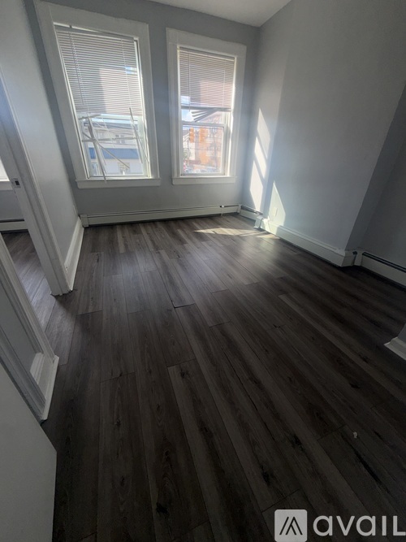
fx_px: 219
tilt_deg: -32.0
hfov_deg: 85.7
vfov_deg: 102.1
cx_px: 203
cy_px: 271
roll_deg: -0.5
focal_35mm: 14
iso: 16
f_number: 2.2
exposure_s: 1/259
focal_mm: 2.22
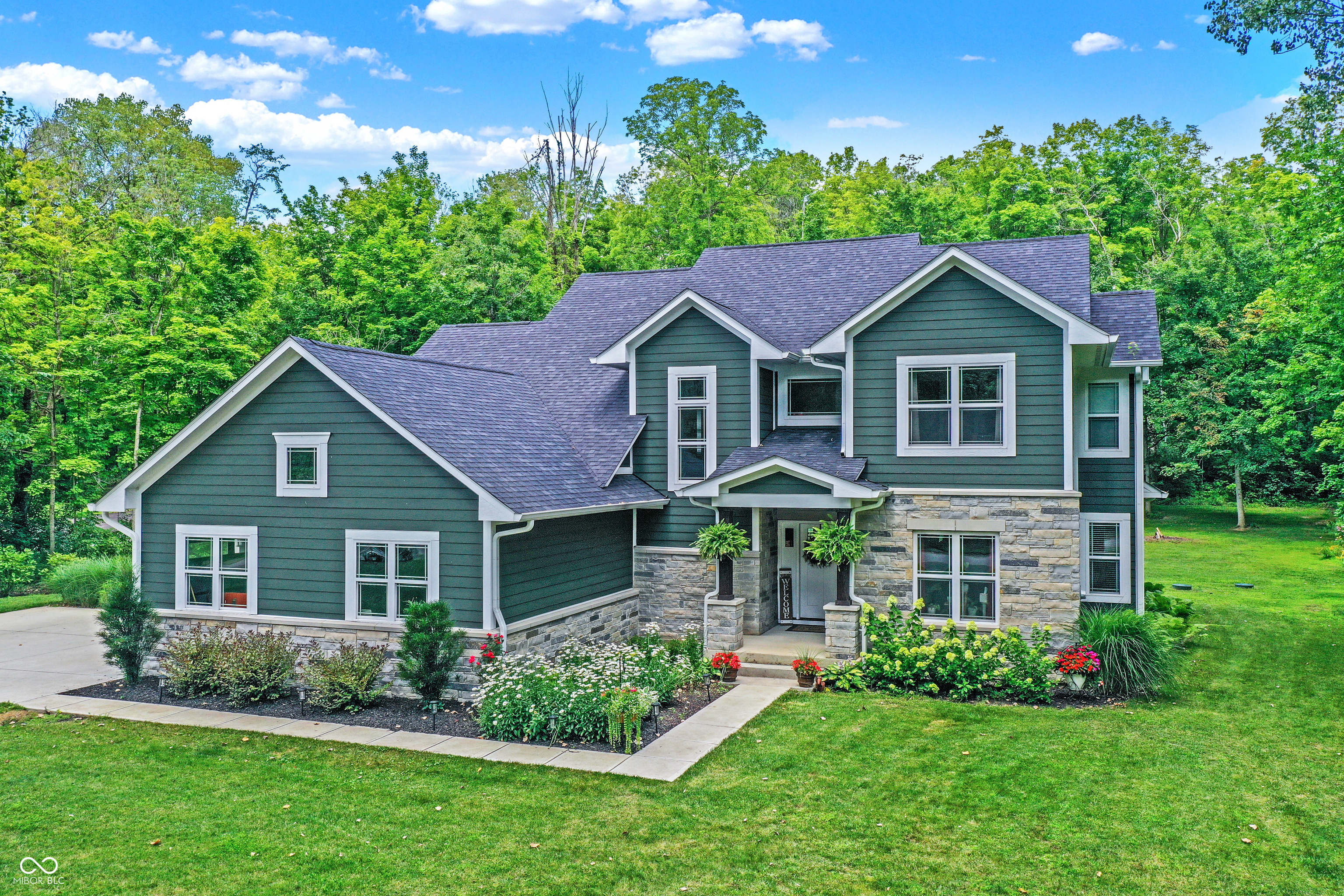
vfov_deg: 46.4
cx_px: 672
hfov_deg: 65.5
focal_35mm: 28
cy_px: 448
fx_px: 1045
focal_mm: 10.26
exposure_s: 1/200
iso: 100
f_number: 5
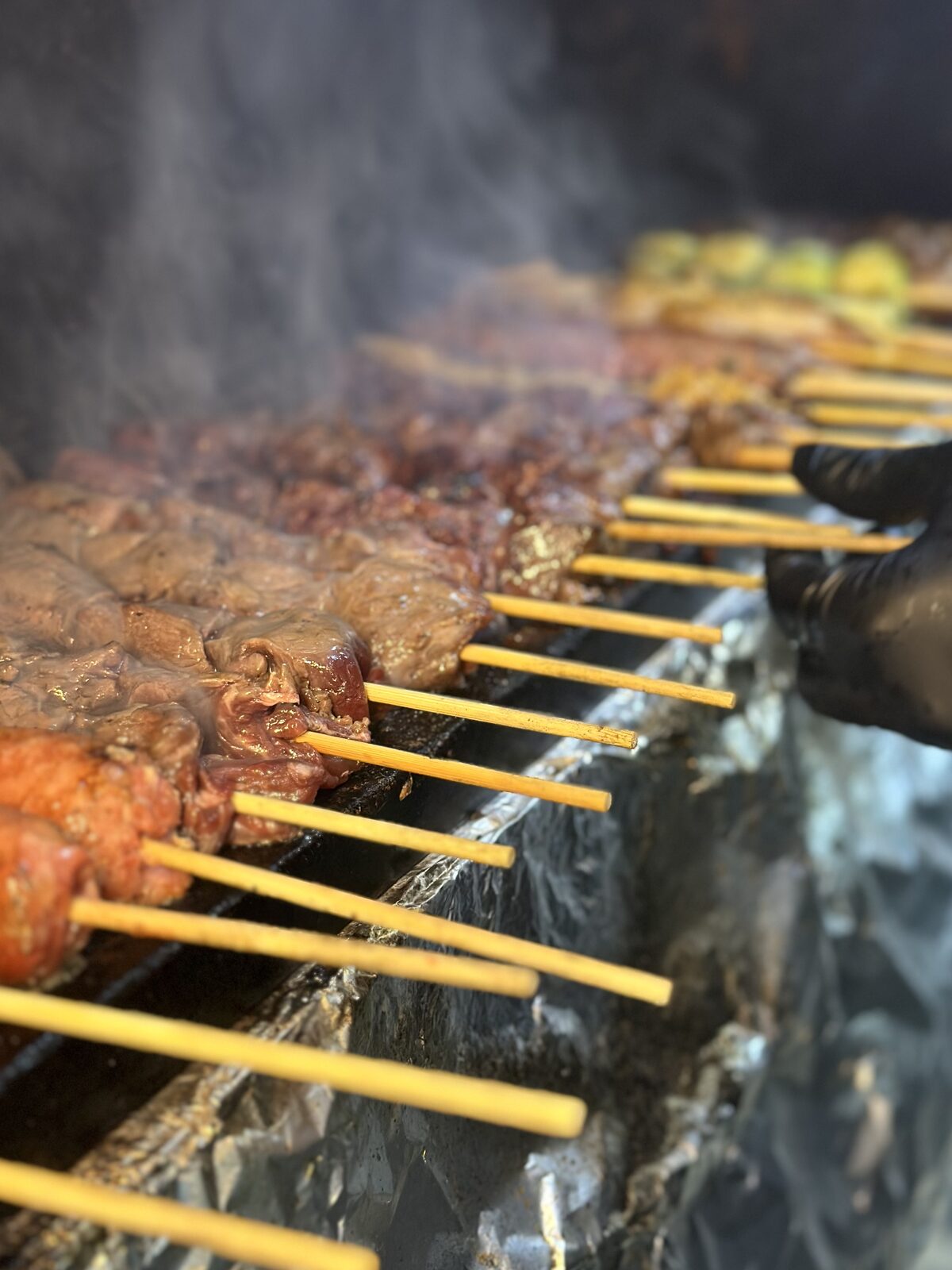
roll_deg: -1.5
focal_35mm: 48
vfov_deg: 39.7
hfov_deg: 30.3
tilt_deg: -21.0
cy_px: 635
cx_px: 476
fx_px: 1760
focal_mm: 6.86
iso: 320
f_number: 1.78
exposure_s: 1/40
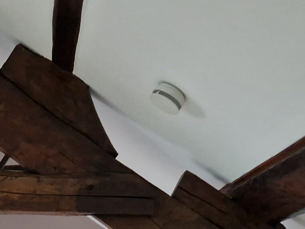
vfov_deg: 16.8
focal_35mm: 77
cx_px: -25
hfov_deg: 23.8
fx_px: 679
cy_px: 376
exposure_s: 1/100
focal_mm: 5.4
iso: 200
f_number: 1.8
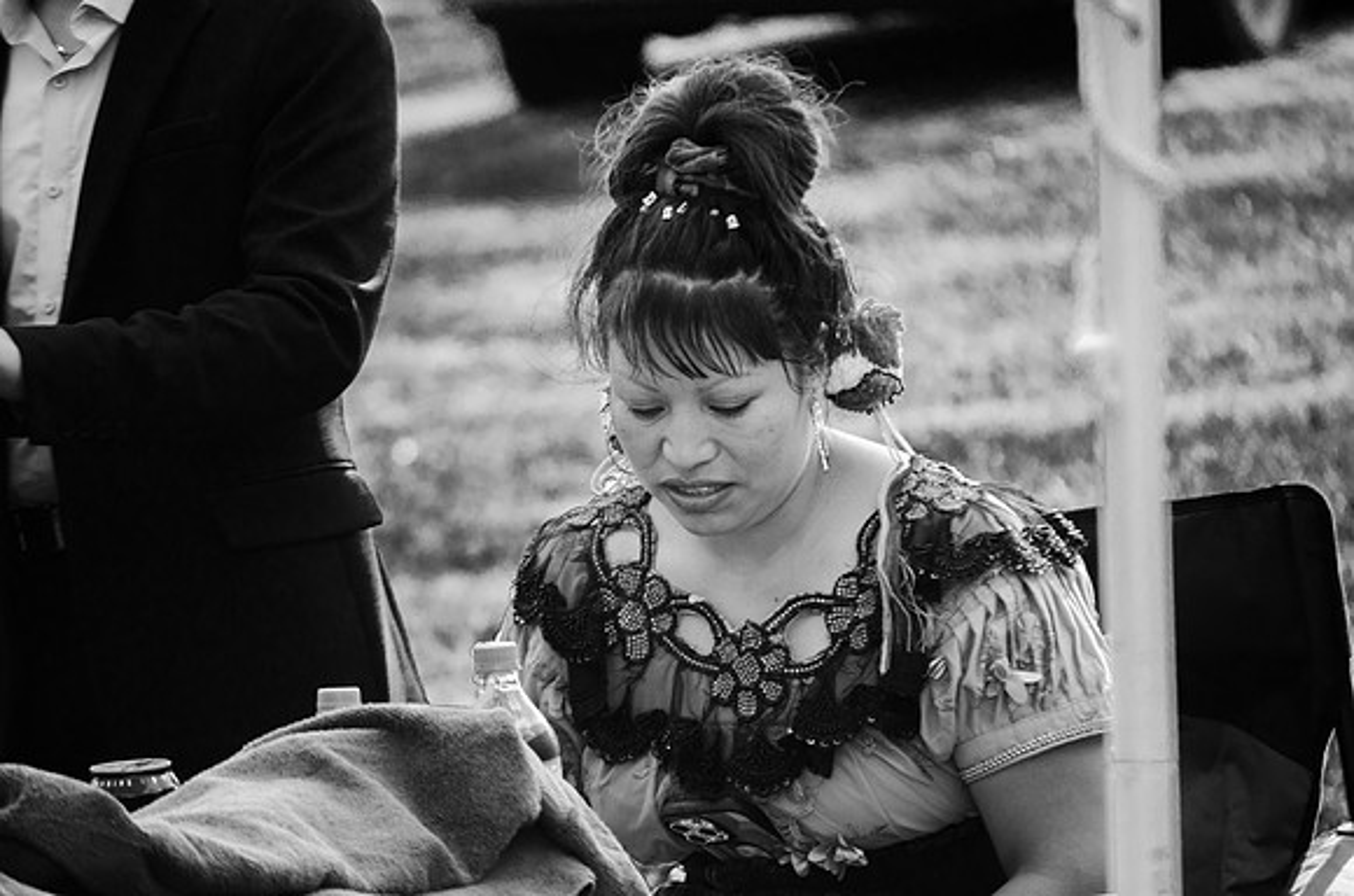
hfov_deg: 6.9
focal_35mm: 300
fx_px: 11259
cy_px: 448
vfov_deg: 4.6
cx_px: 677
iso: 250
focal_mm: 200
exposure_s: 1/500
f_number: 5.6
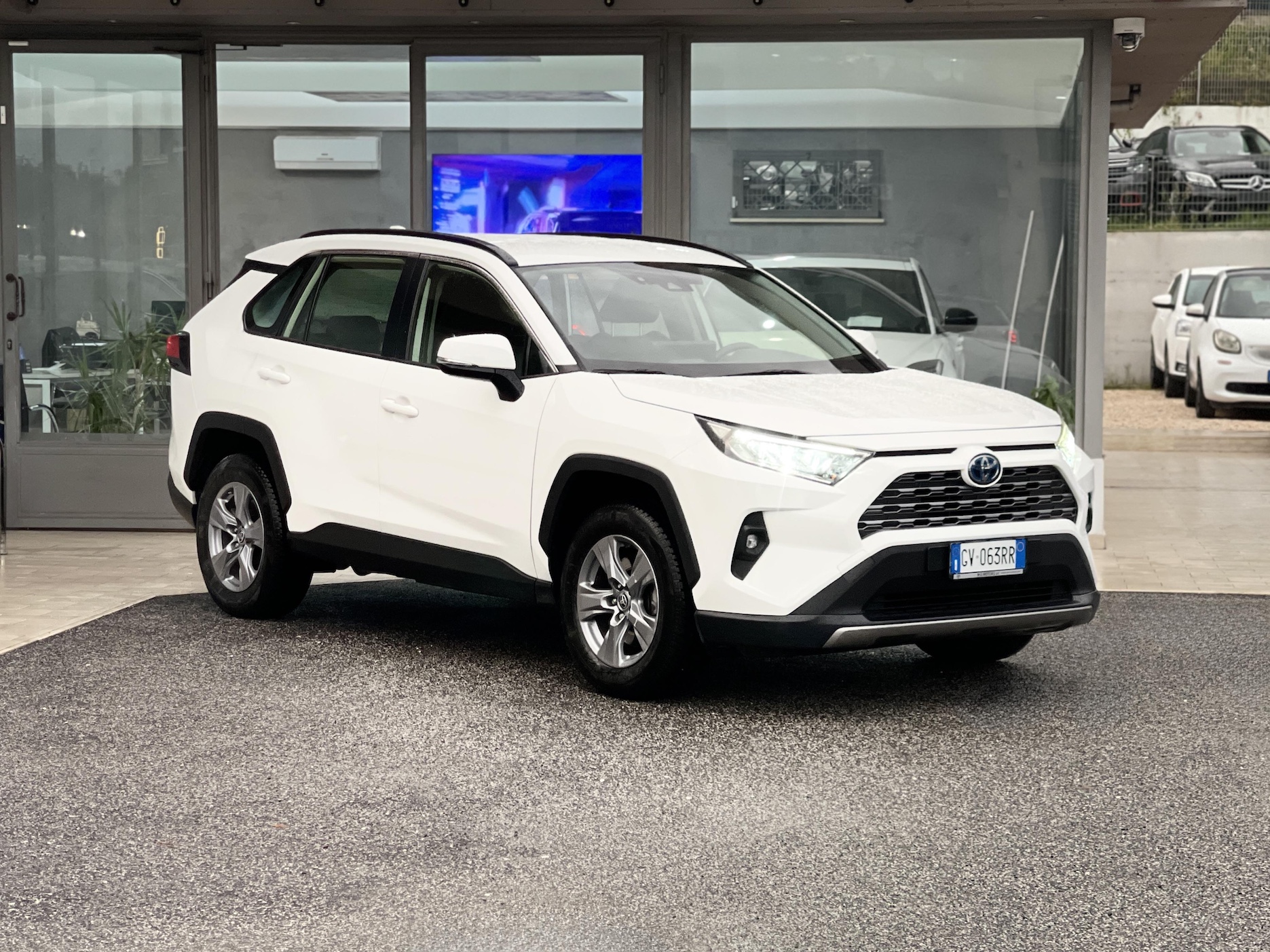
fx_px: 2348
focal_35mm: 64
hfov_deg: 30.3
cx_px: 635
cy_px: 476
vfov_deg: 22.9
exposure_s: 1/101
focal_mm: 7.5
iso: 250
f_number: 2.2
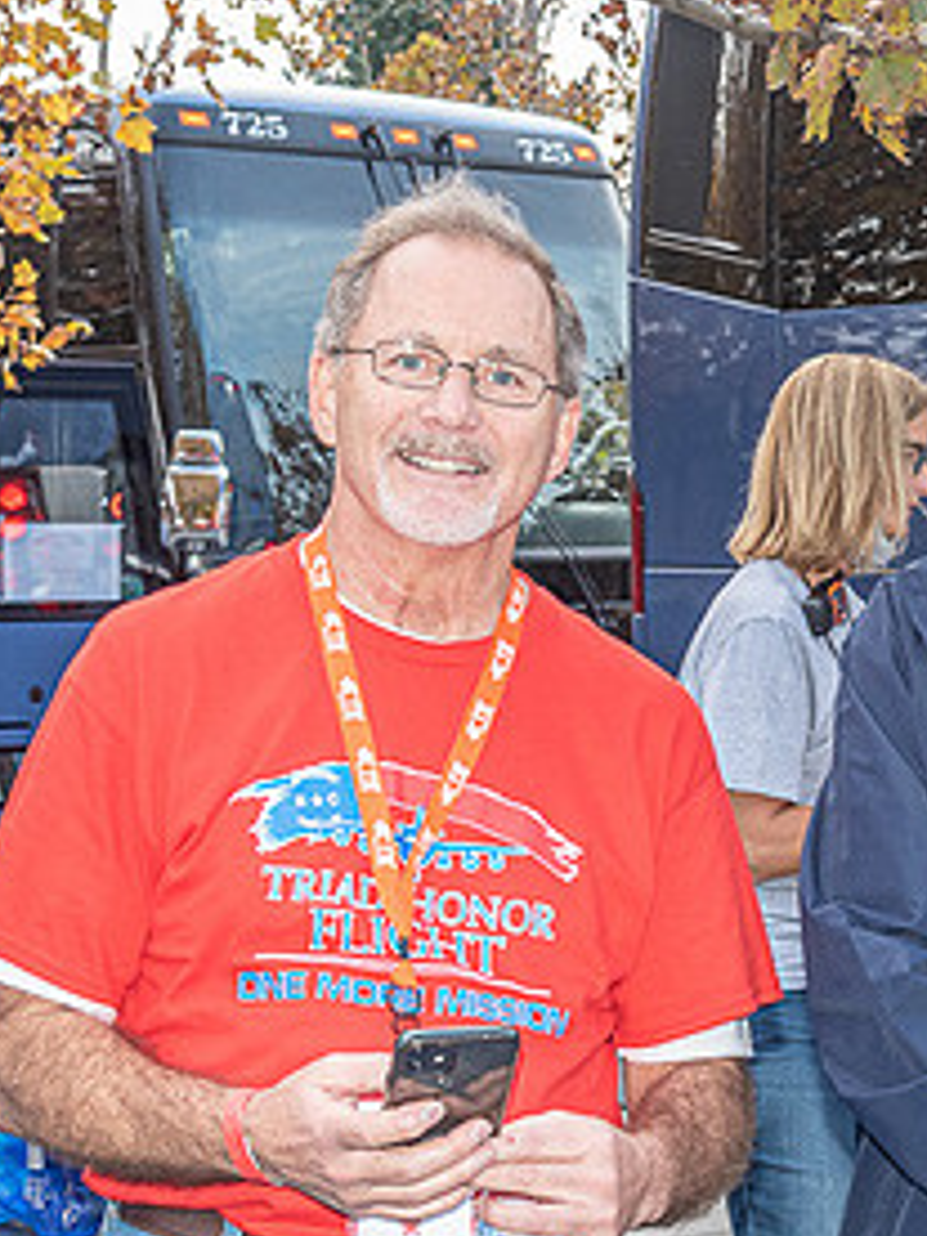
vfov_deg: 19.4
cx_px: 1023
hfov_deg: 14.3
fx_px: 3606
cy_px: 697
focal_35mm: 101
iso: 500
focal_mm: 31
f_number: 6.3
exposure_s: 1/250
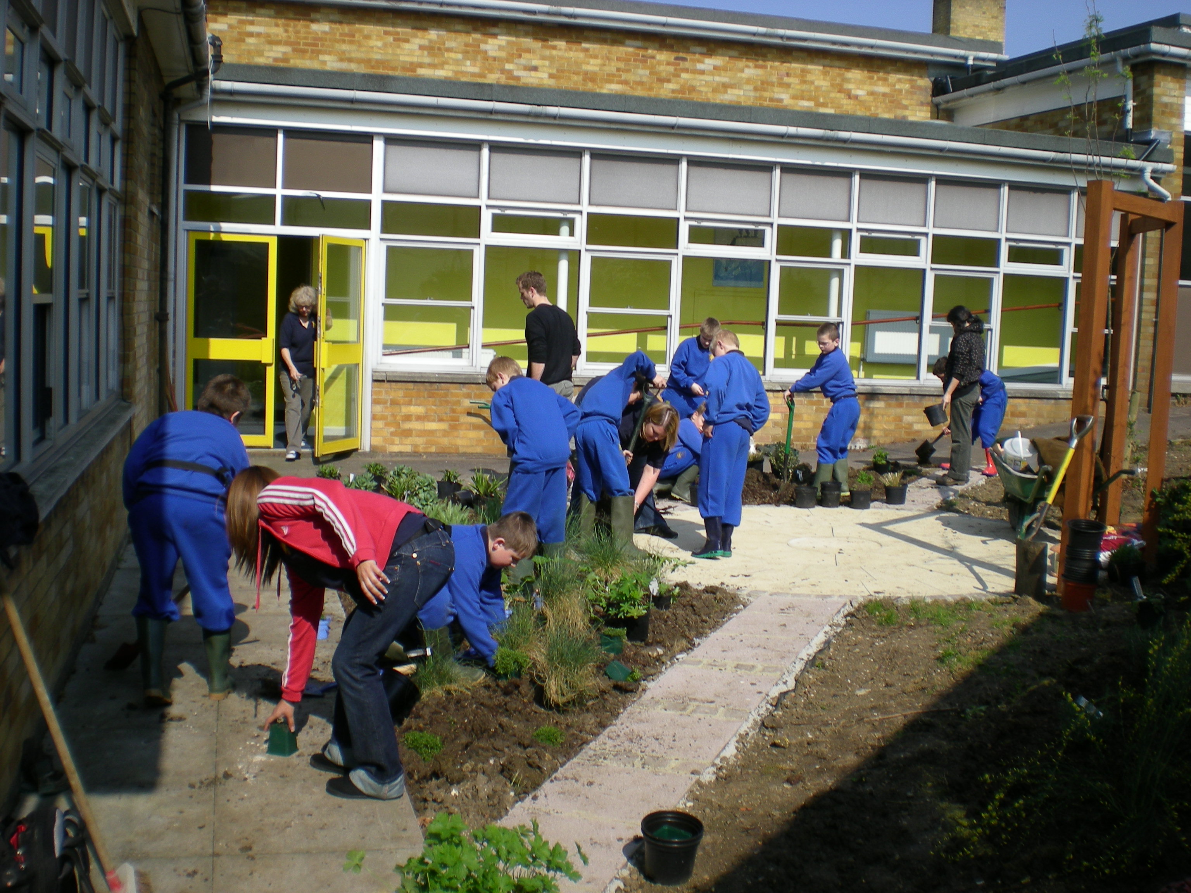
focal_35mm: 38
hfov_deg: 49.0
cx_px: 596
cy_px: 446
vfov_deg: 37.7
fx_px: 1307
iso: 50
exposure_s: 1/386
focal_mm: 6.3
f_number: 4.6
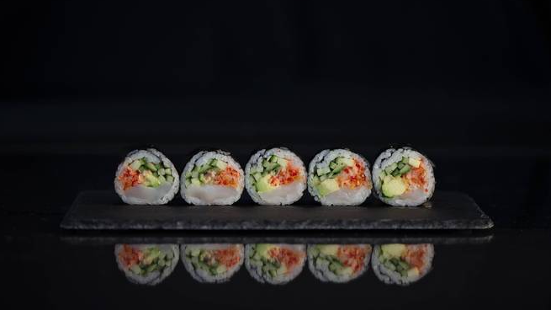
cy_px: 132
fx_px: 1621
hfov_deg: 19.3
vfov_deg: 10.9
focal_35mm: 111
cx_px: 276
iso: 400
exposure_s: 1/100
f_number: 4
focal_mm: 105
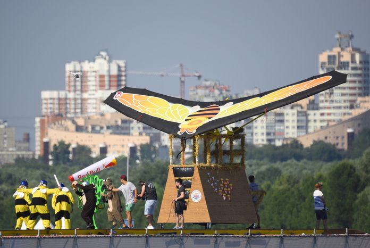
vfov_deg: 2.8
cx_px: 185
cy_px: 124
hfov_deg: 4.1
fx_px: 5145
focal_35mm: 500
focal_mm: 500
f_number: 8
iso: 800
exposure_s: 1/2500
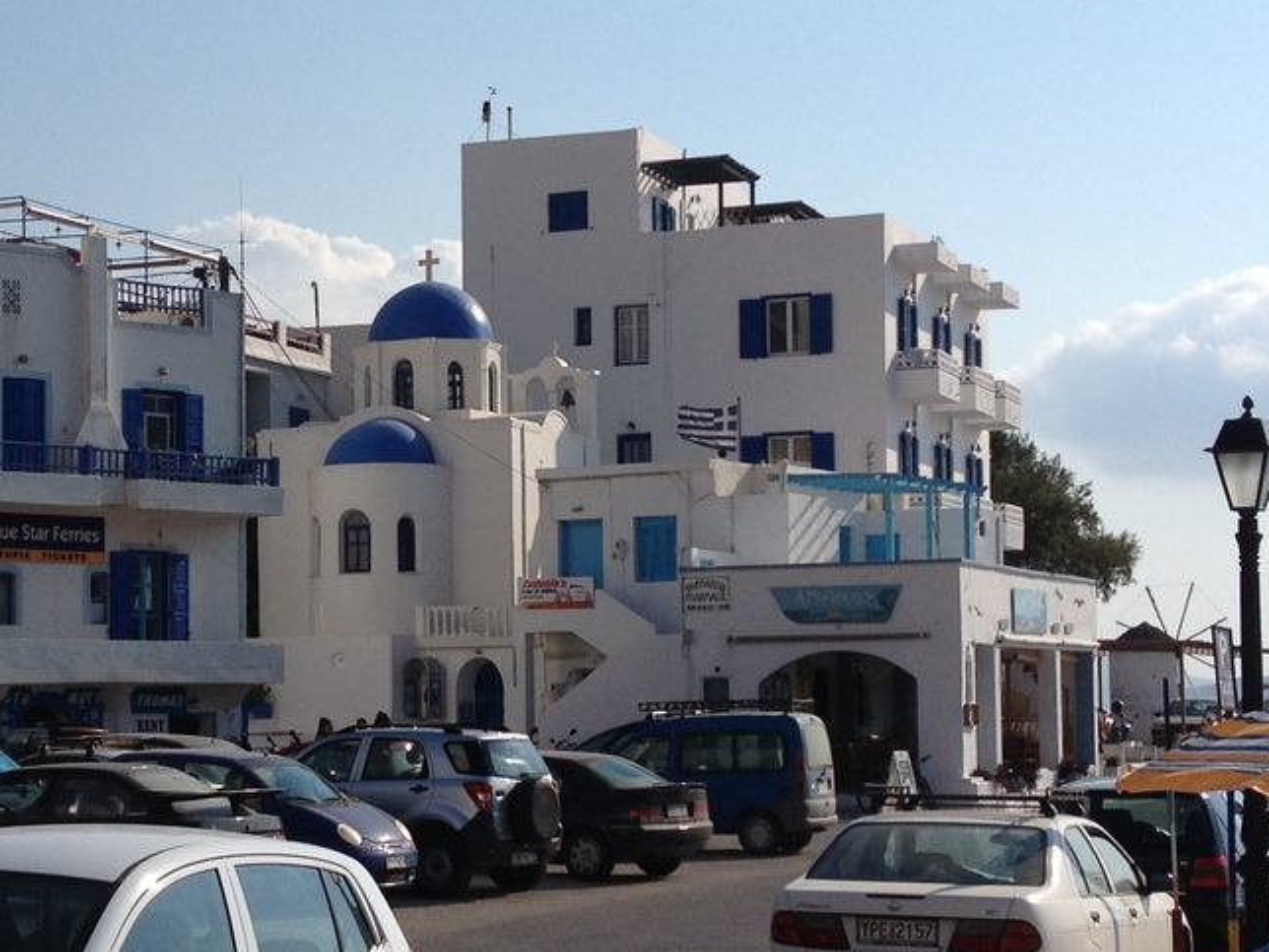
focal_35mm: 87
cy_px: 542
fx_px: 3189
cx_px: 282
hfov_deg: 22.2
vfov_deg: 17.0
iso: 50
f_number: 2.4
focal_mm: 4.28
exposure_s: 1/3690
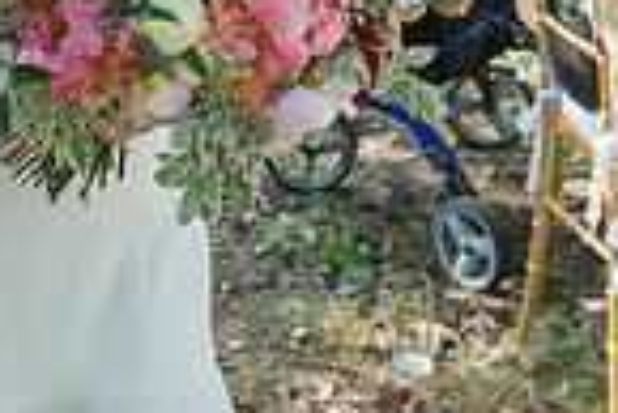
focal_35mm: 124
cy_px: -245
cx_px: -9
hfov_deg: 16.2
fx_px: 2131
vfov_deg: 10.6
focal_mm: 31
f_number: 4.5
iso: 1000
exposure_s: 1/400
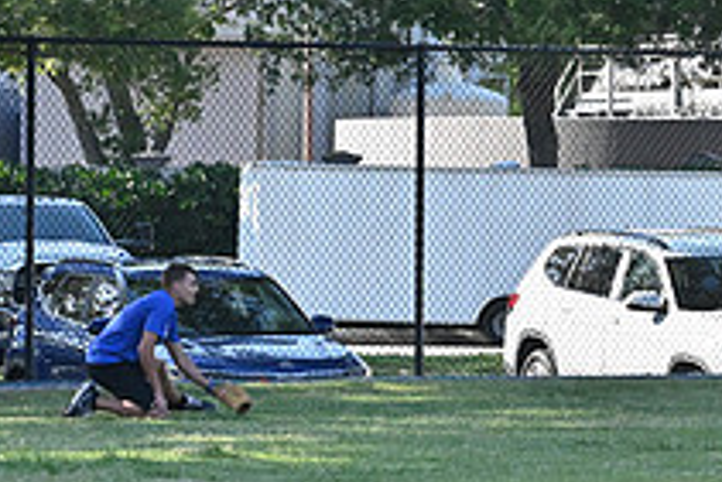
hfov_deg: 7.8
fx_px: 5238
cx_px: 732
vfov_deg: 5.3
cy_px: 137
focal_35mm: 261
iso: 4000
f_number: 6.3
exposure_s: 1/8000
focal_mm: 95
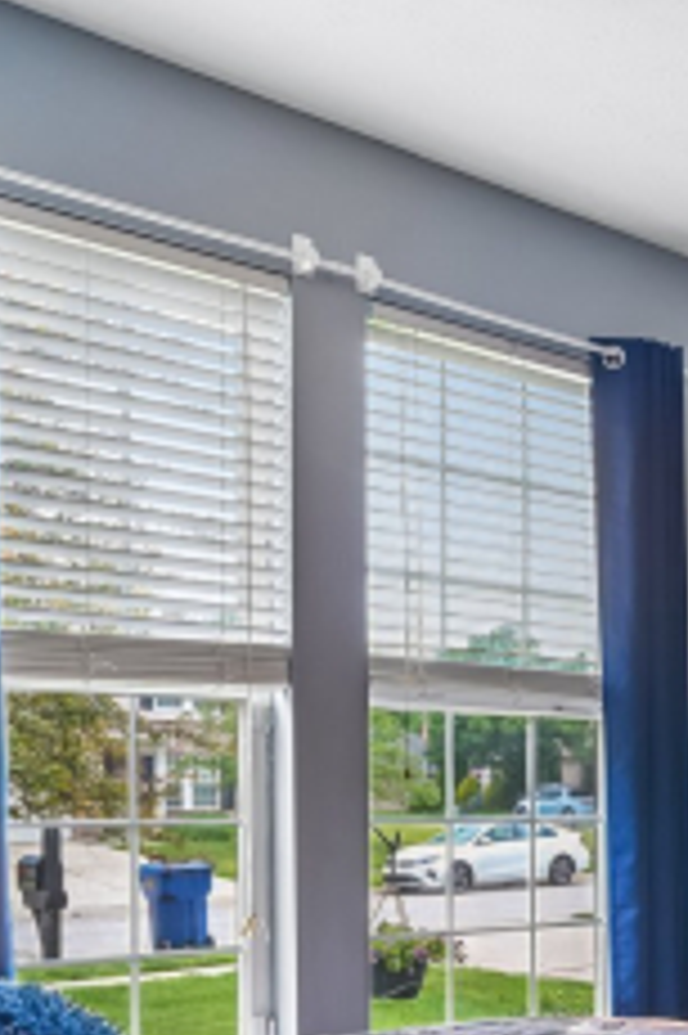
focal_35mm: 51
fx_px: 1454
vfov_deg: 38.0
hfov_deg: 25.6
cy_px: 796
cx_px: 652
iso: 400
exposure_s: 1/15
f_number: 8
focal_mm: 15.5
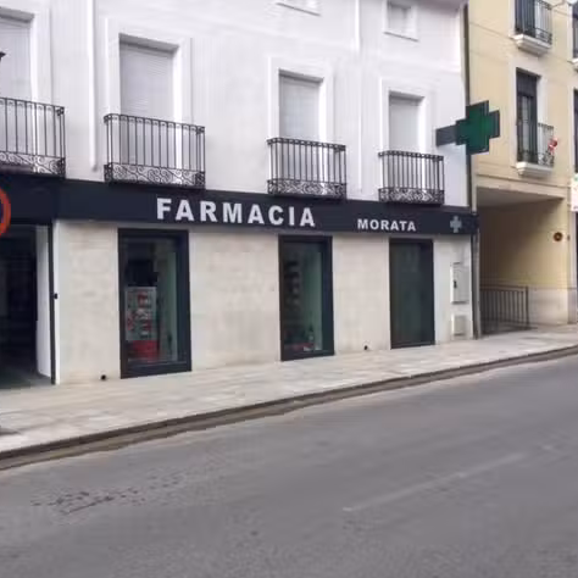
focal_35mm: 37
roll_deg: +0.0
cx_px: 226
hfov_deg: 44.6
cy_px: 291
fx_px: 699
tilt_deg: -1.2
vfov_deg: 44.9
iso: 25
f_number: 2.4
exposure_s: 1/426
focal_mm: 3.3
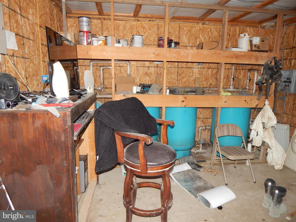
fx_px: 188
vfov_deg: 61.1
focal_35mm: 22
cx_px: 148
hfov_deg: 76.4
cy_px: 111
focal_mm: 4
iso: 280
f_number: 3
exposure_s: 1/30
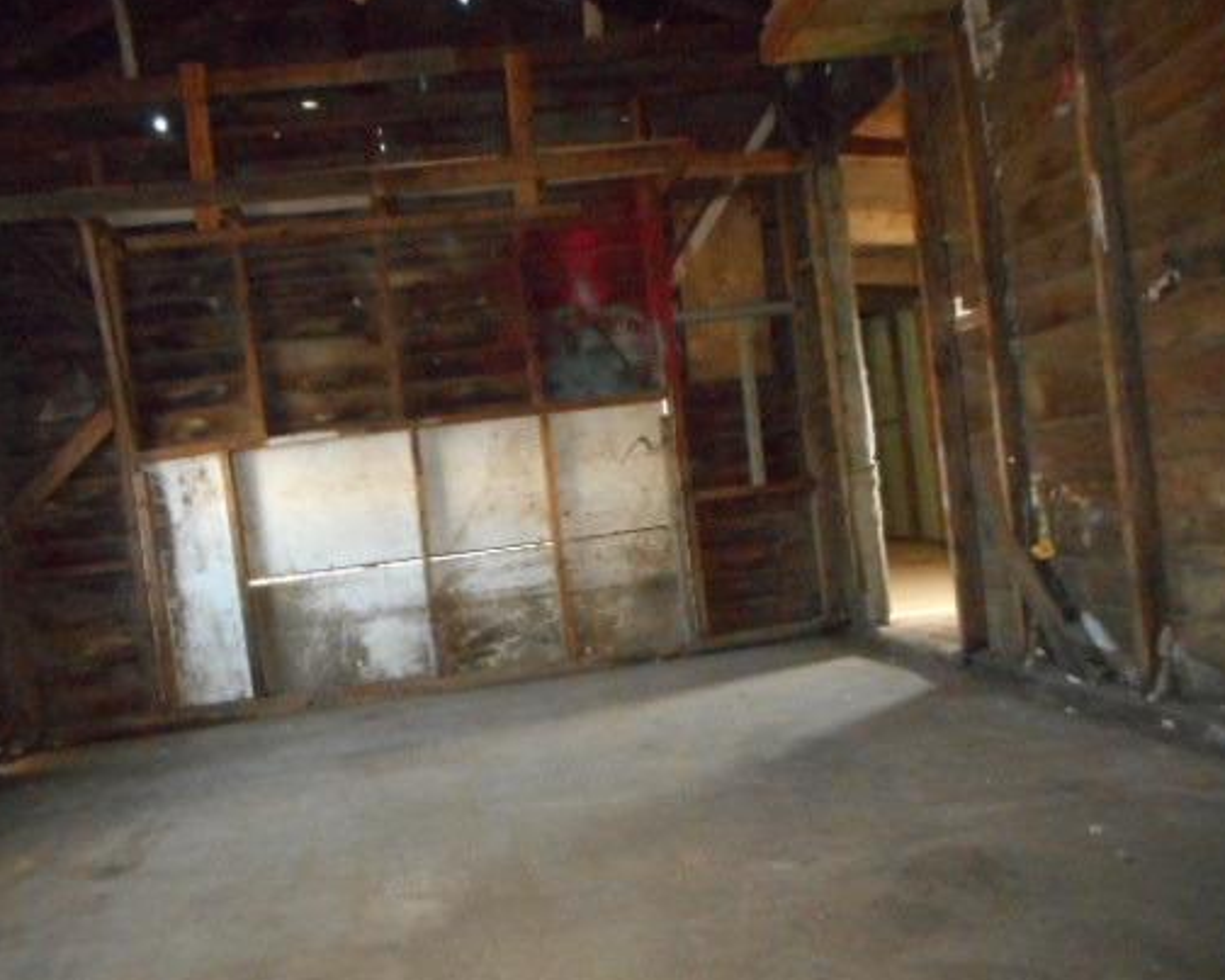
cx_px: 520
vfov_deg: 47.1
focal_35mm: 31
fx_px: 1124
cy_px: 530
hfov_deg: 56.9
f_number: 3.7
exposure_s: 1/25
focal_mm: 4.5
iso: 1000
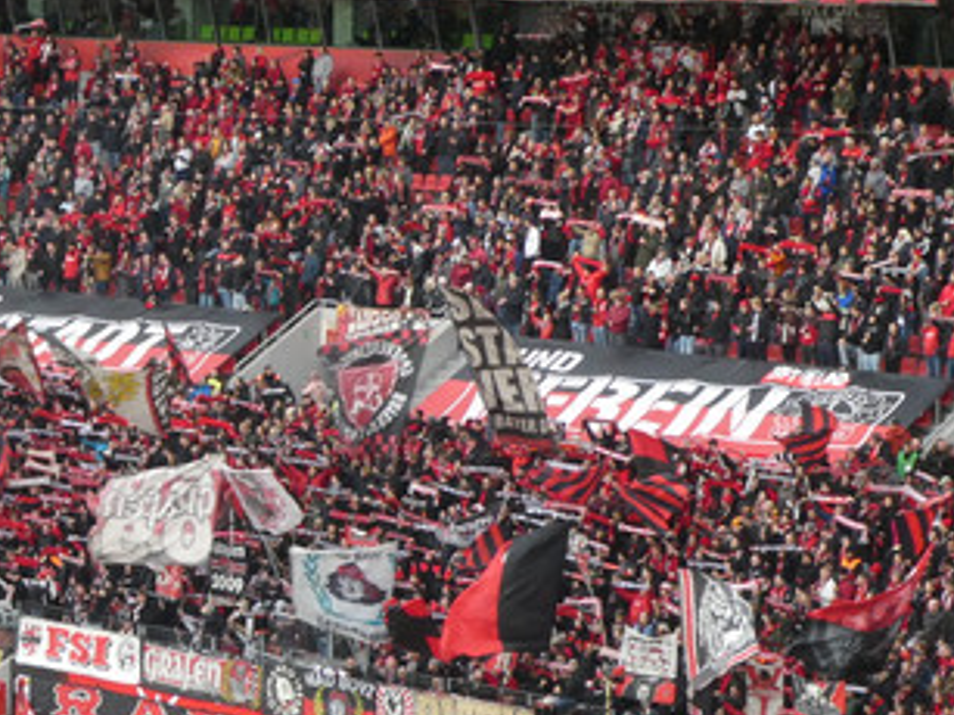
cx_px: 65
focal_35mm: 146
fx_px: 4022
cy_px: 466
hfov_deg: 13.4
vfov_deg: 10.1
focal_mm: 12.5
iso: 320
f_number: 4.5
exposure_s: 1/80
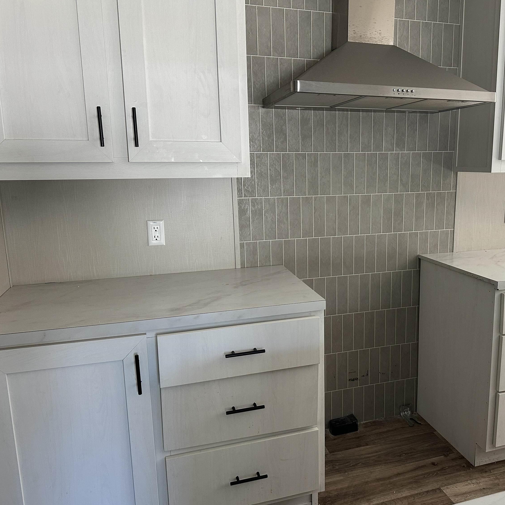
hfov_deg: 54.9
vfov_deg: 55.6
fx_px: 479
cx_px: 319
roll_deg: +0.3
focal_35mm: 29
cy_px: 253
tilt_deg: -10.2
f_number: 1.78
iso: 250
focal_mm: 6.86
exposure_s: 1/119
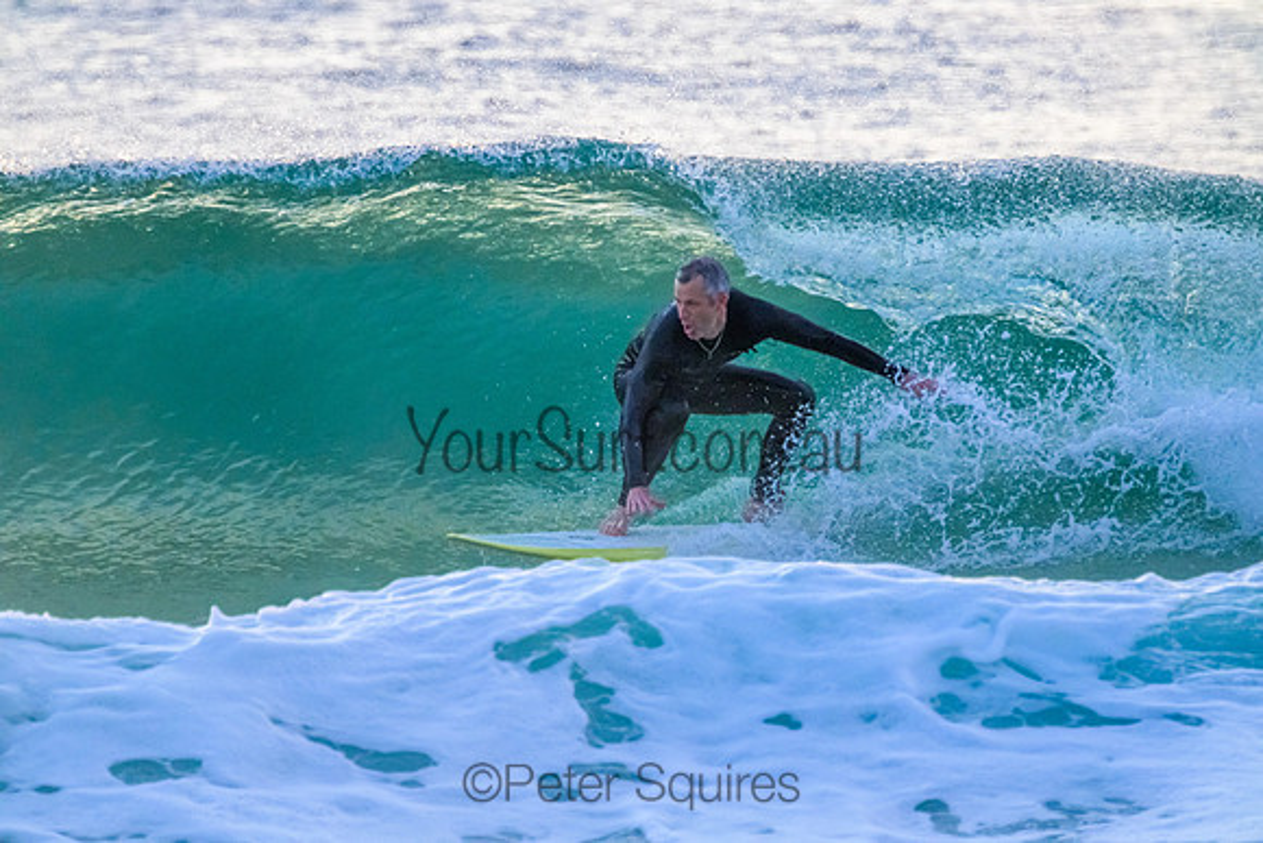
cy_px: 422
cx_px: 632
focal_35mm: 800
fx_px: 28072
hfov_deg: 2.6
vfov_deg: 1.7
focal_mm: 800
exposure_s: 1/1250
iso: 6400
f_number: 11
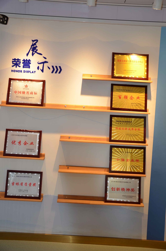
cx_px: 83
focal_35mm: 38
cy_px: 126
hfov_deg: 35.3
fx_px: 261
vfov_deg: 51.4
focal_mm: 25
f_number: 4
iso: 200
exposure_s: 1/125
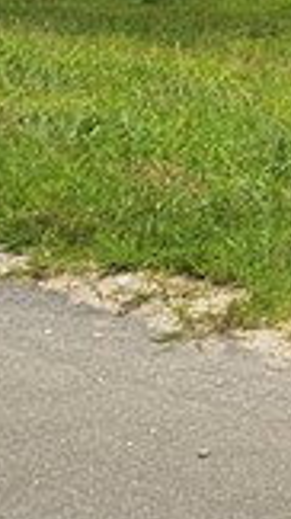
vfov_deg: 12.9
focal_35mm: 158
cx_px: 1439
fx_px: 2170
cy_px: -260
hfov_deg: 5.7
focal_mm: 5.4
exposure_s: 1/3446
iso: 25
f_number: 1.8
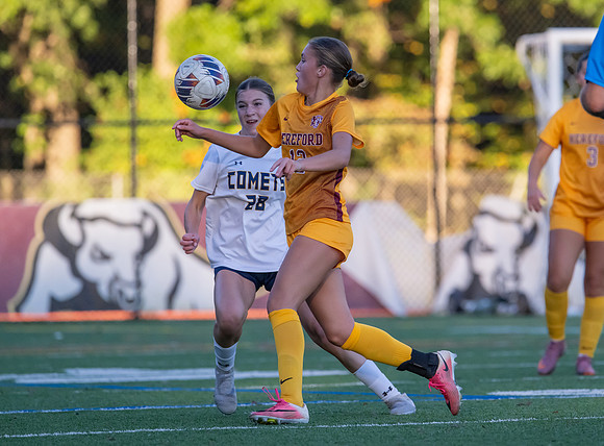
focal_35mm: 509
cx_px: 382
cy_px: 182
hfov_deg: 3.9
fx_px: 8835
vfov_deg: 2.9
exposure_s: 1/2500
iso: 2200
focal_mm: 400
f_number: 5.6
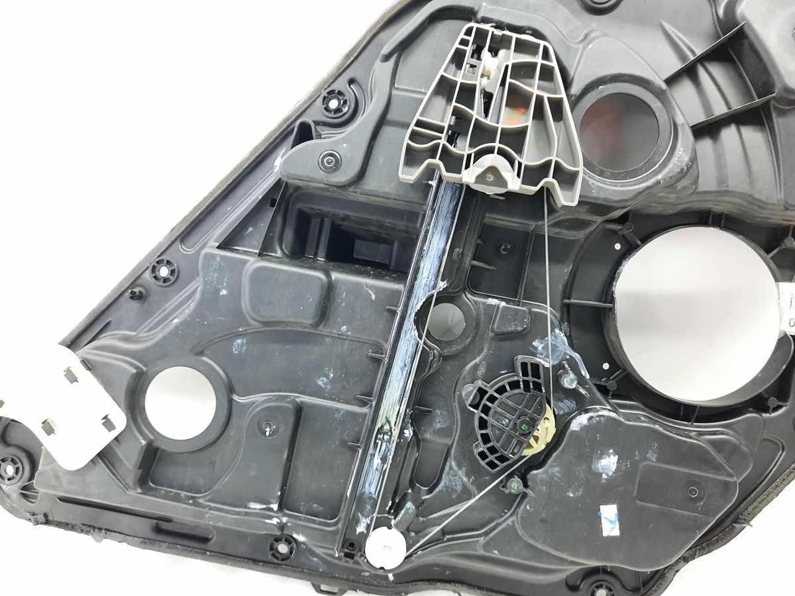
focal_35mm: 25
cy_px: 298
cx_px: 398
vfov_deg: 54.9
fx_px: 574
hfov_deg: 69.4
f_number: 2
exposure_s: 1/33
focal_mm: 4.6
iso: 320
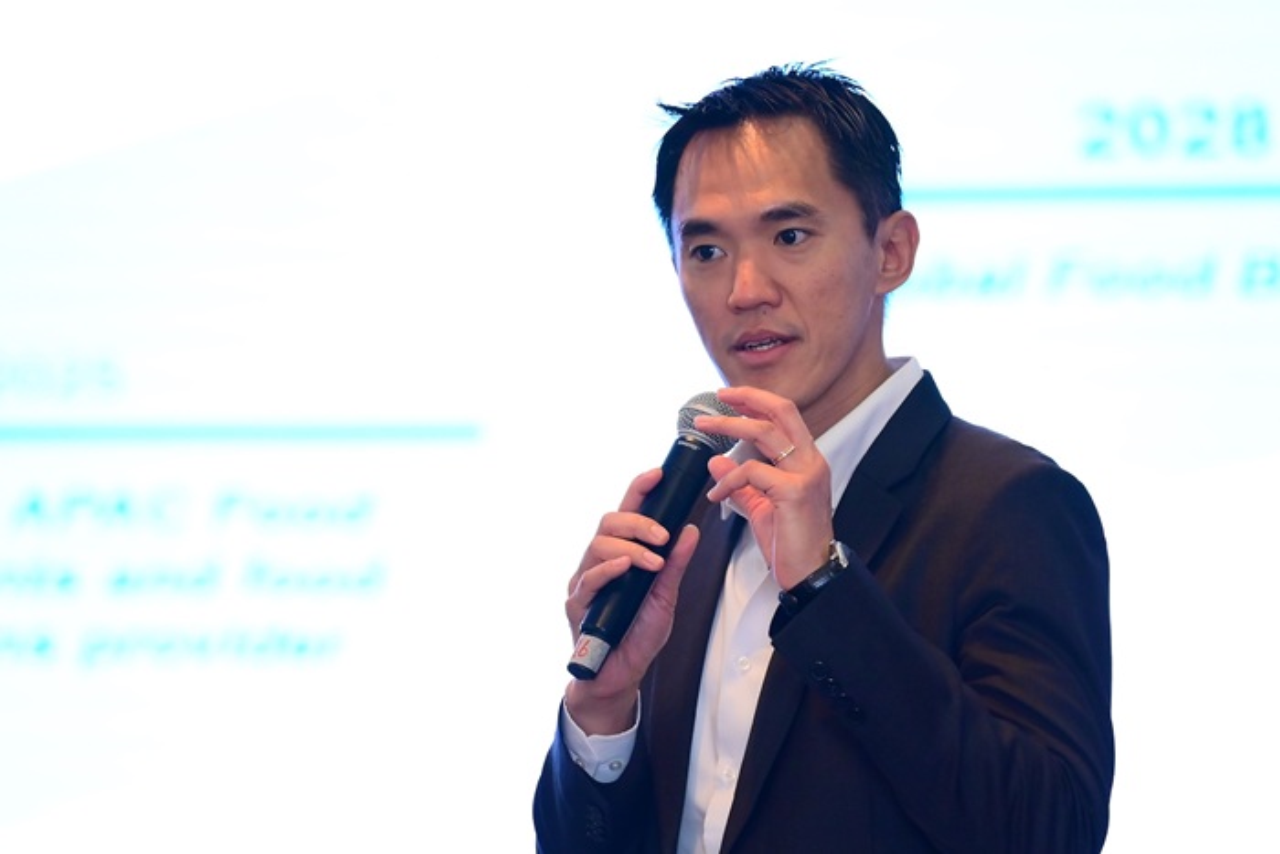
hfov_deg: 8.6
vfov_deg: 5.7
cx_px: 640
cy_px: 427
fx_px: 8535
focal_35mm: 240
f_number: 2.8
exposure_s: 1/200
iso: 1600
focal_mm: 160
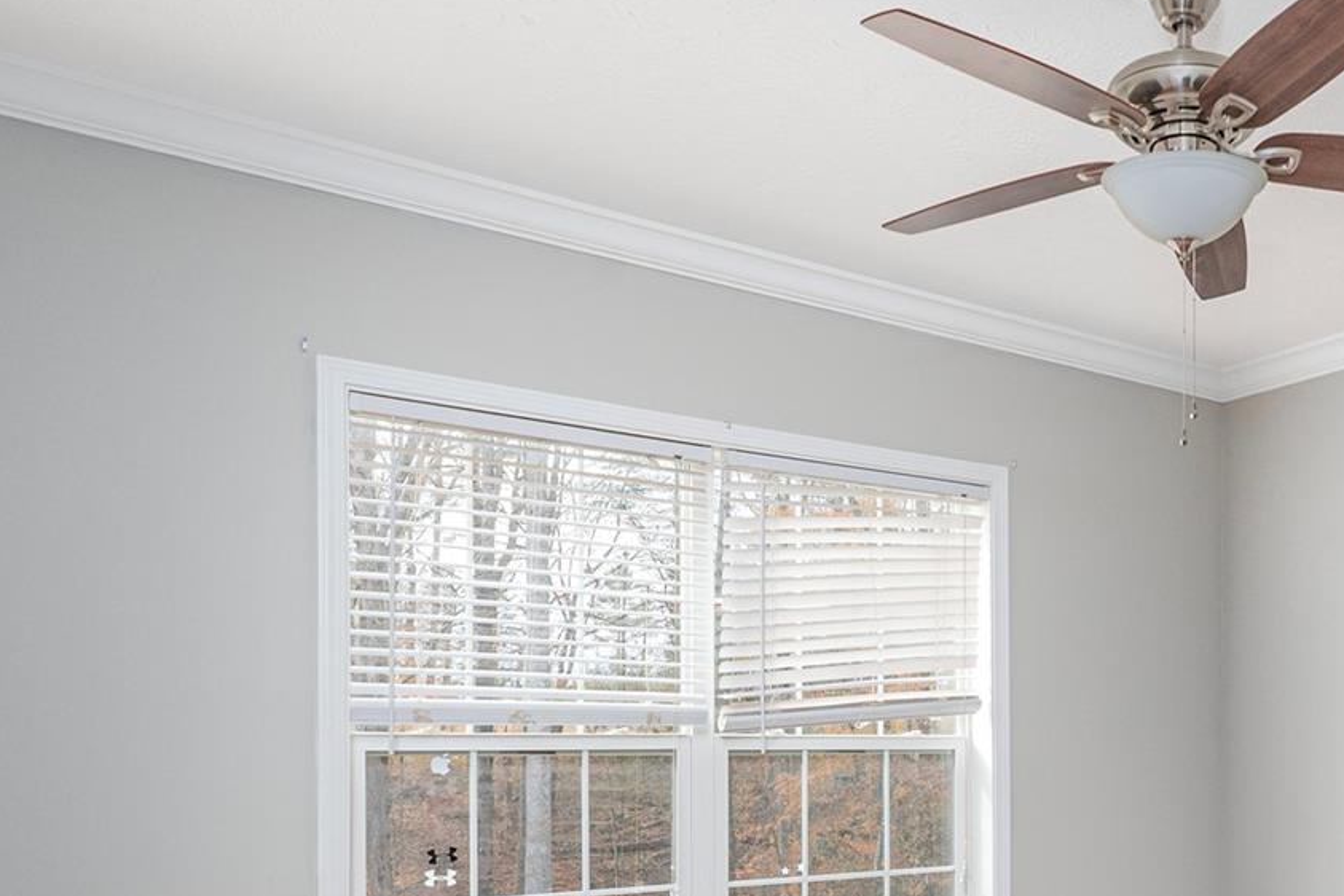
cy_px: 745
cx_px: 1157
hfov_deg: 50.7
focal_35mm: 34
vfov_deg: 37.2
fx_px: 1269
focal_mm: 14
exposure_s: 1/200
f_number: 7.1
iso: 320
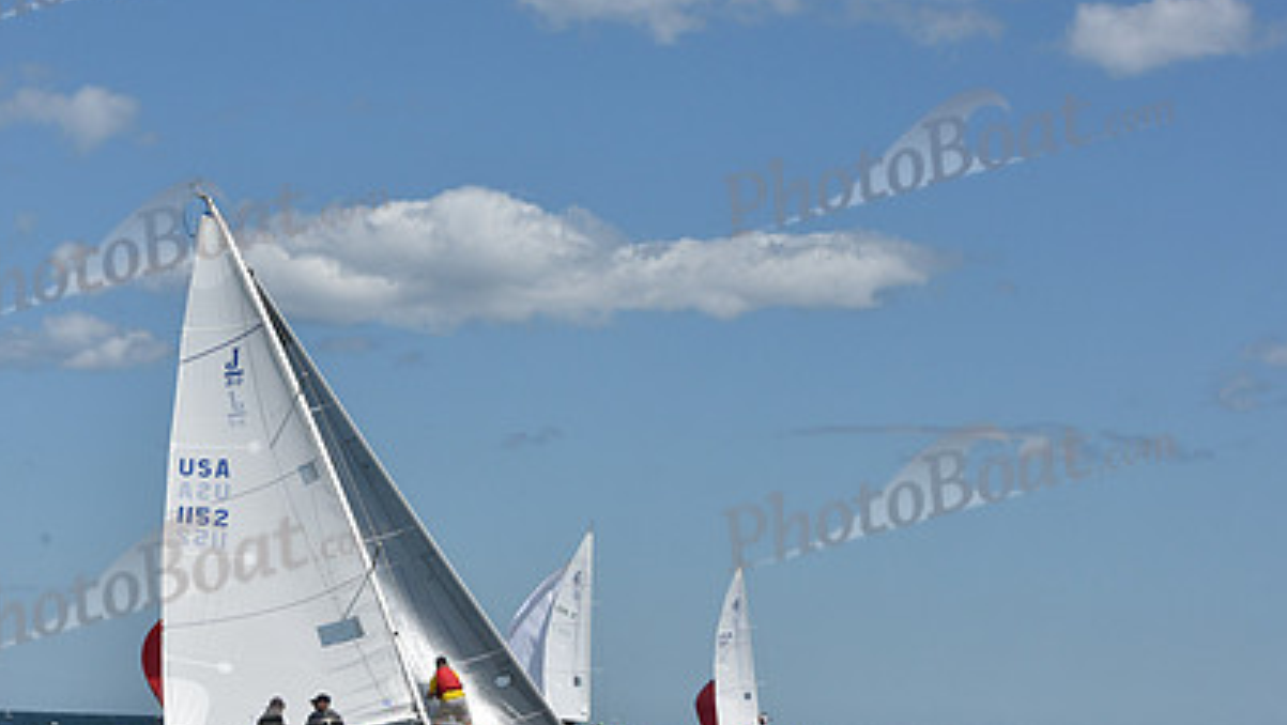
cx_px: 558
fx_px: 3619
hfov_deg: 20.2
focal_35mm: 106
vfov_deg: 11.4
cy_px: 367
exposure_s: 1/1000
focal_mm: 70
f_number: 13
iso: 320
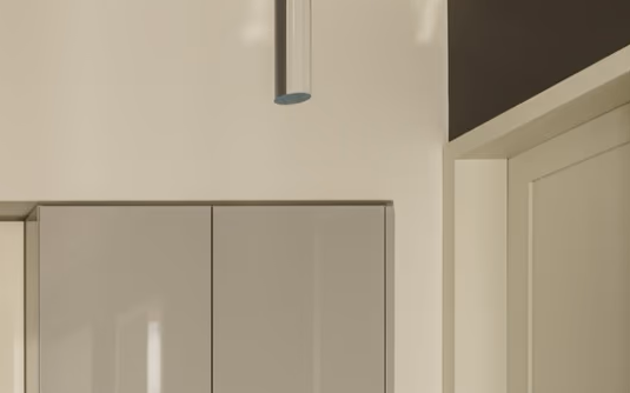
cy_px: 486
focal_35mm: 64
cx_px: -157
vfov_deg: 19.0
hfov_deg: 27.5
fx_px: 1099
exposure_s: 1/15
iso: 160
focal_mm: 21
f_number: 9
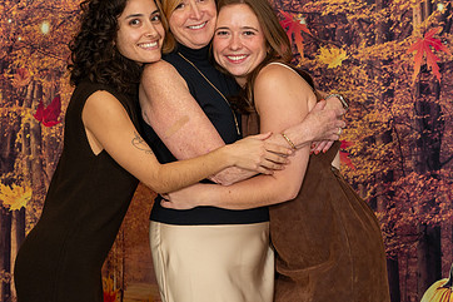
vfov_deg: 12.2
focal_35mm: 112
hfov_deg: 18.3
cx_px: 191
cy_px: 122
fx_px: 1409
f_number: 5.6
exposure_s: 1/80
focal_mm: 70
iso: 800
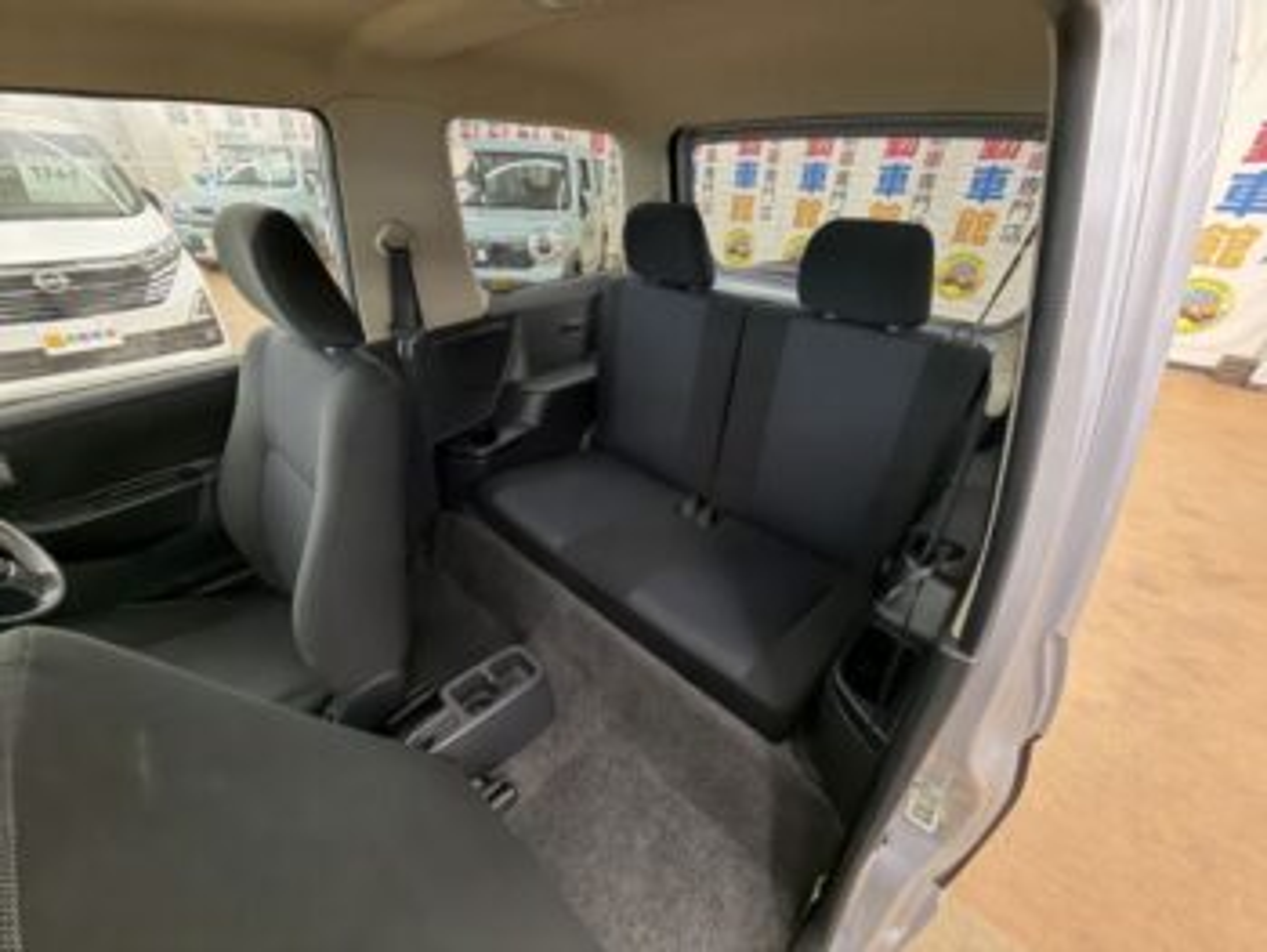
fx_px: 513
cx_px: 634
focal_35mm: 14
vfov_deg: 85.7
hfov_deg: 102.0
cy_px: 476
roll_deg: -1.0
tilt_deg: -29.4
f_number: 2.2
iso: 640
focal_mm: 2.22
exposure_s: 1/50
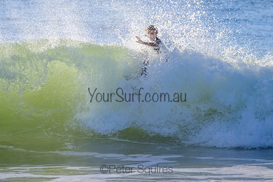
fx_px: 8328
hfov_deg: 1.9
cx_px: 101
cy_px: 57
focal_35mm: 1098
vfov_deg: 1.3
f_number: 11
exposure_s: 1/2000
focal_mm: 800
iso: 1000
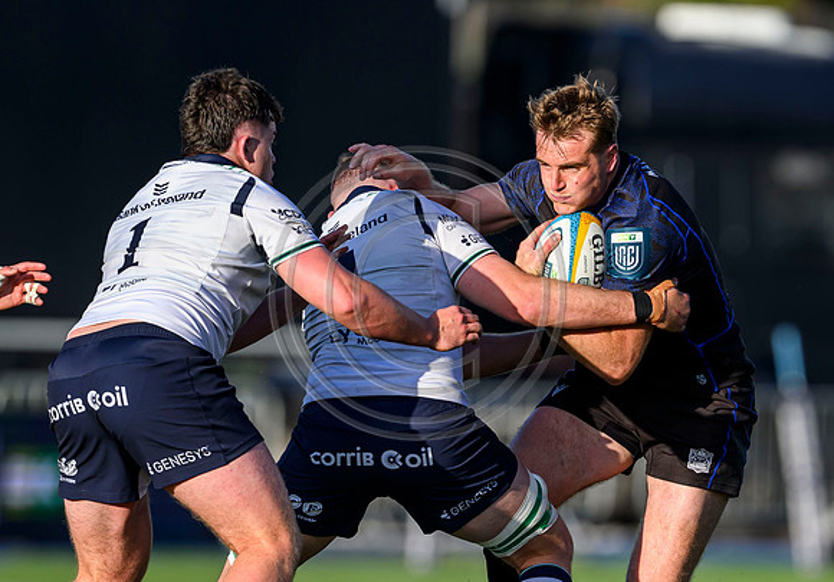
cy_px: 462
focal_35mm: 846
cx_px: 591
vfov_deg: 1.7
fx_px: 19879
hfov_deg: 2.4
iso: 500
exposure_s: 1/4000
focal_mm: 400
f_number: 3.5
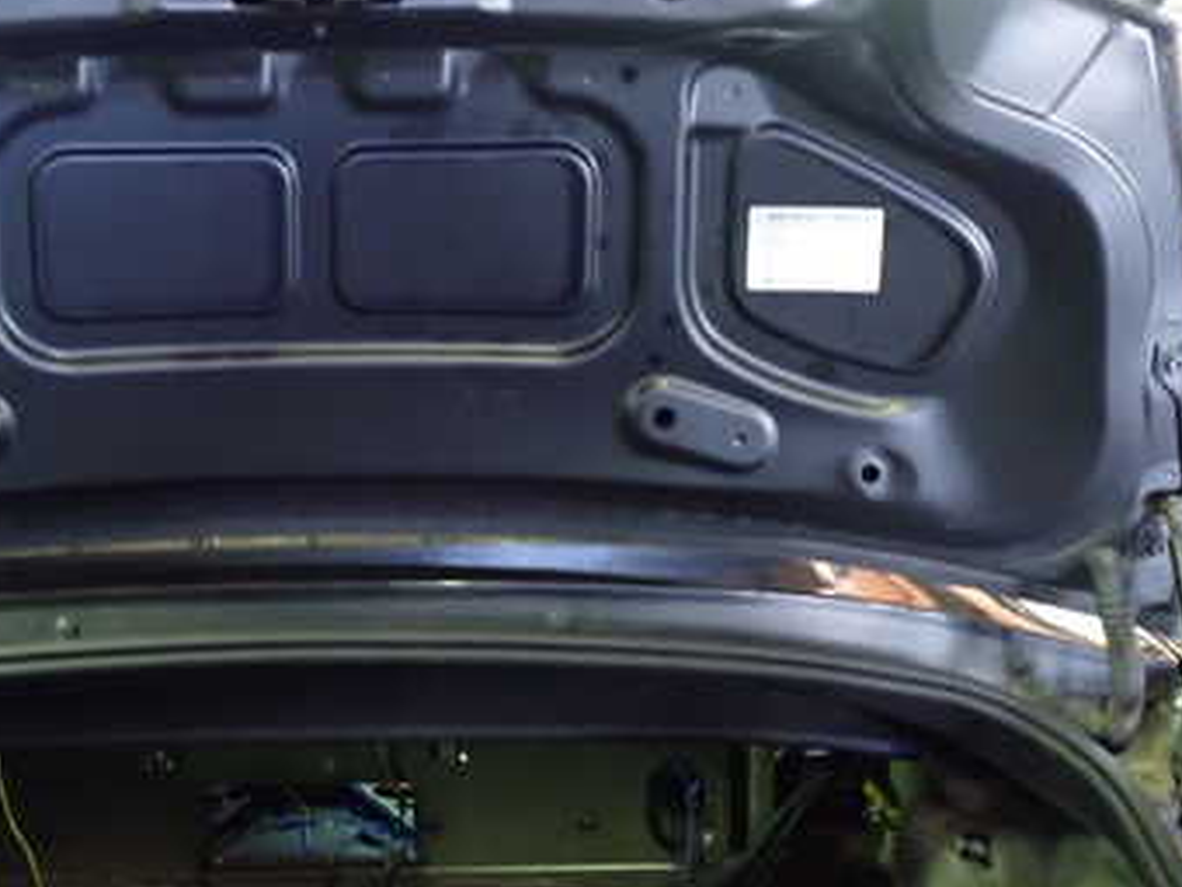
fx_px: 1810
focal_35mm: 53
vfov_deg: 27.3
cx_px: 320
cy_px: 254
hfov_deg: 35.5
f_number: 2.3
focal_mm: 5.4
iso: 800
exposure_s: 1/25
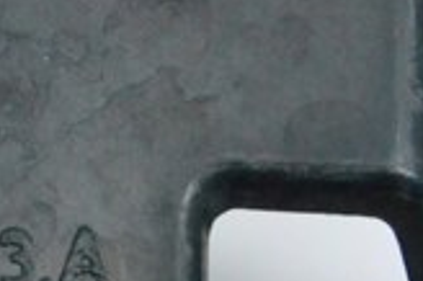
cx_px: -170
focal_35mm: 322
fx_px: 3779
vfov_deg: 4.3
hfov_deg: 6.3
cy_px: 237
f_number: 10
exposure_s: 1/160
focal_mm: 55
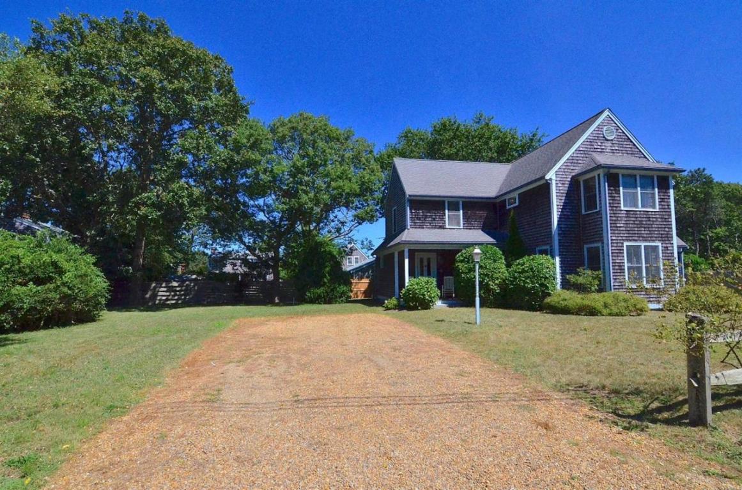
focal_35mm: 16
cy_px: 245
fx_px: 339
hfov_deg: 95.1
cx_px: 371
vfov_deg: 71.7
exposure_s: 1/1250
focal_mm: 11
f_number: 18
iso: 1600
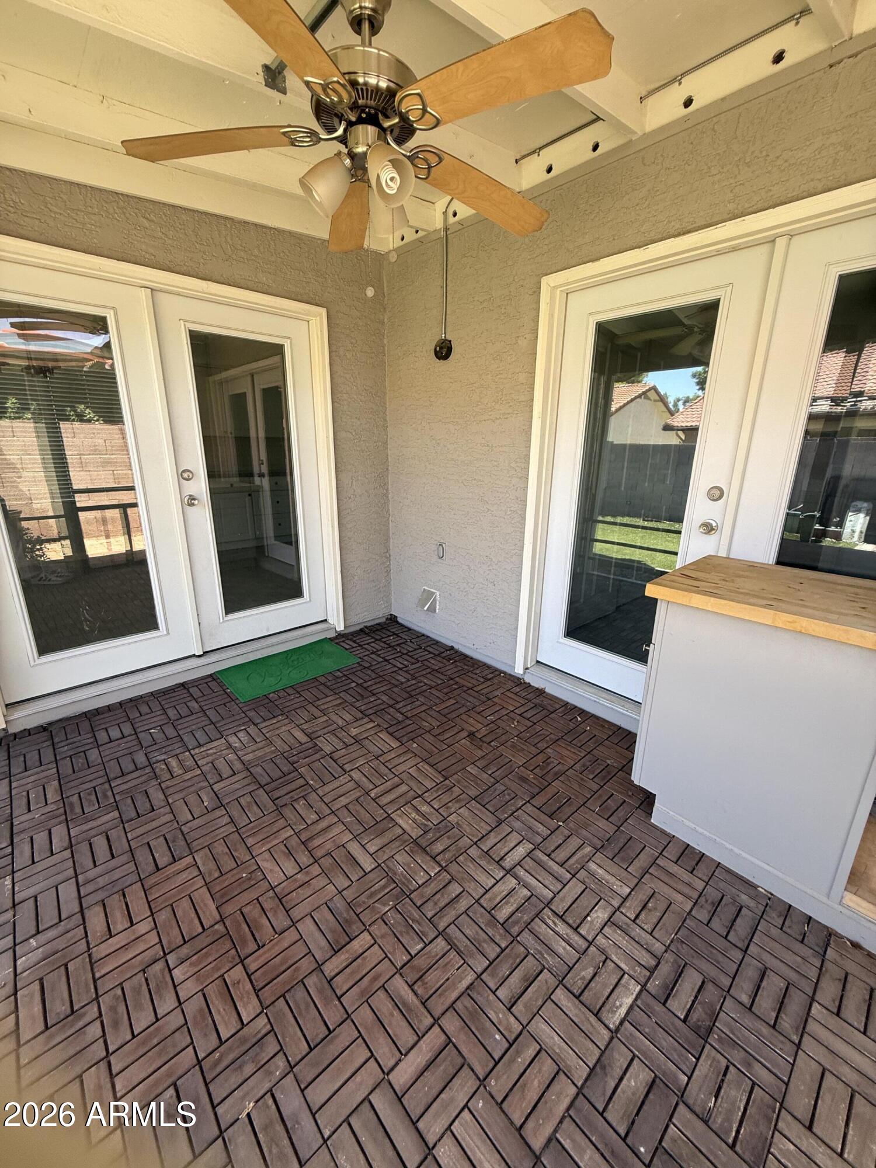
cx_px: 438
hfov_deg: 85.7
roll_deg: -1.6
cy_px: 584
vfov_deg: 102.1
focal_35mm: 14
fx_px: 472
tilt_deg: -15.4
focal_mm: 2.22
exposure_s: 1/99
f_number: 2.2
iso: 64
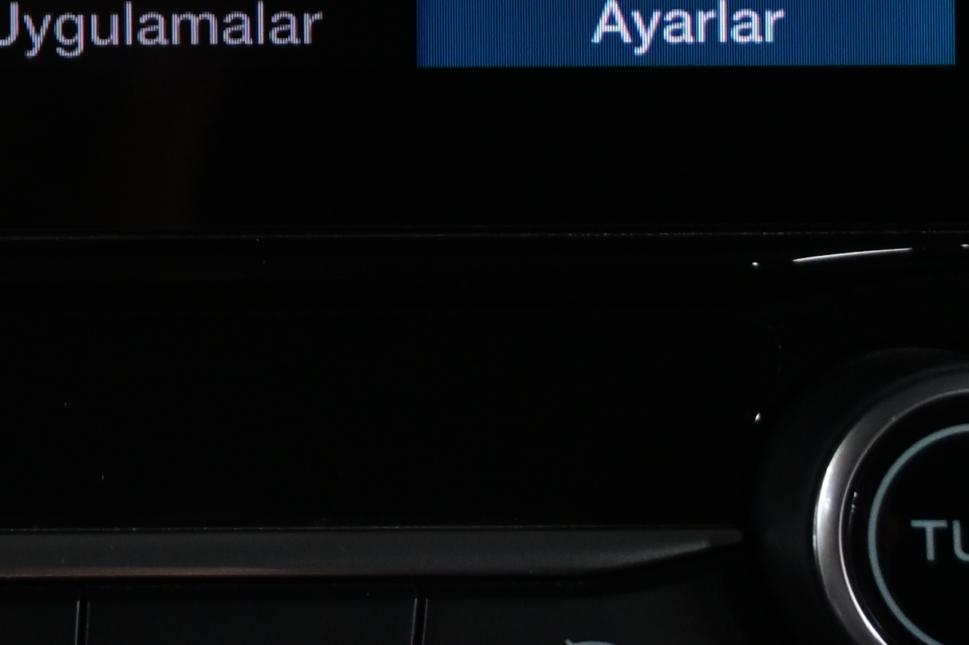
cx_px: -282
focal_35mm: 159
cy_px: -352
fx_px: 4278
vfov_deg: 8.4
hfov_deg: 12.5
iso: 640
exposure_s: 1/50
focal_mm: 26
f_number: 4.5
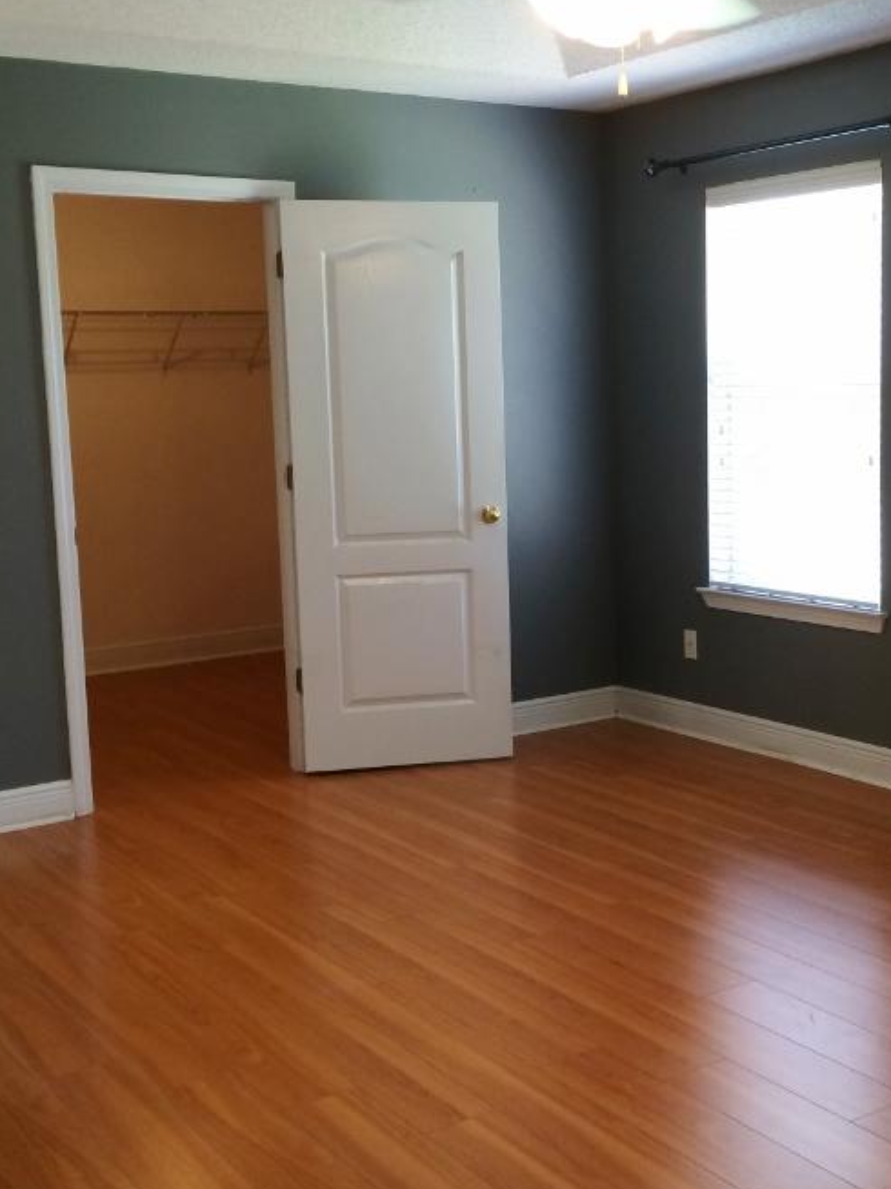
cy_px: 589
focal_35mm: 47
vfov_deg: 40.4
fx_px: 1614
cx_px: 595
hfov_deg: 30.6
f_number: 2.2
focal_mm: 4.12
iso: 80
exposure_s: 1/30
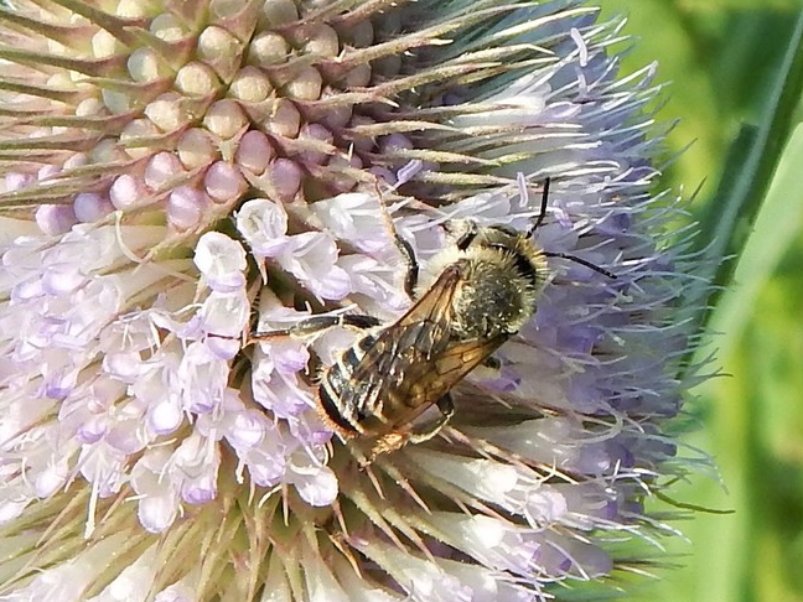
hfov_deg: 38.1
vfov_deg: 29.1
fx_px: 1160
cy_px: 302
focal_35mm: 50
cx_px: 444
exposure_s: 1/800
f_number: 3.4
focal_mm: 6.8
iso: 125
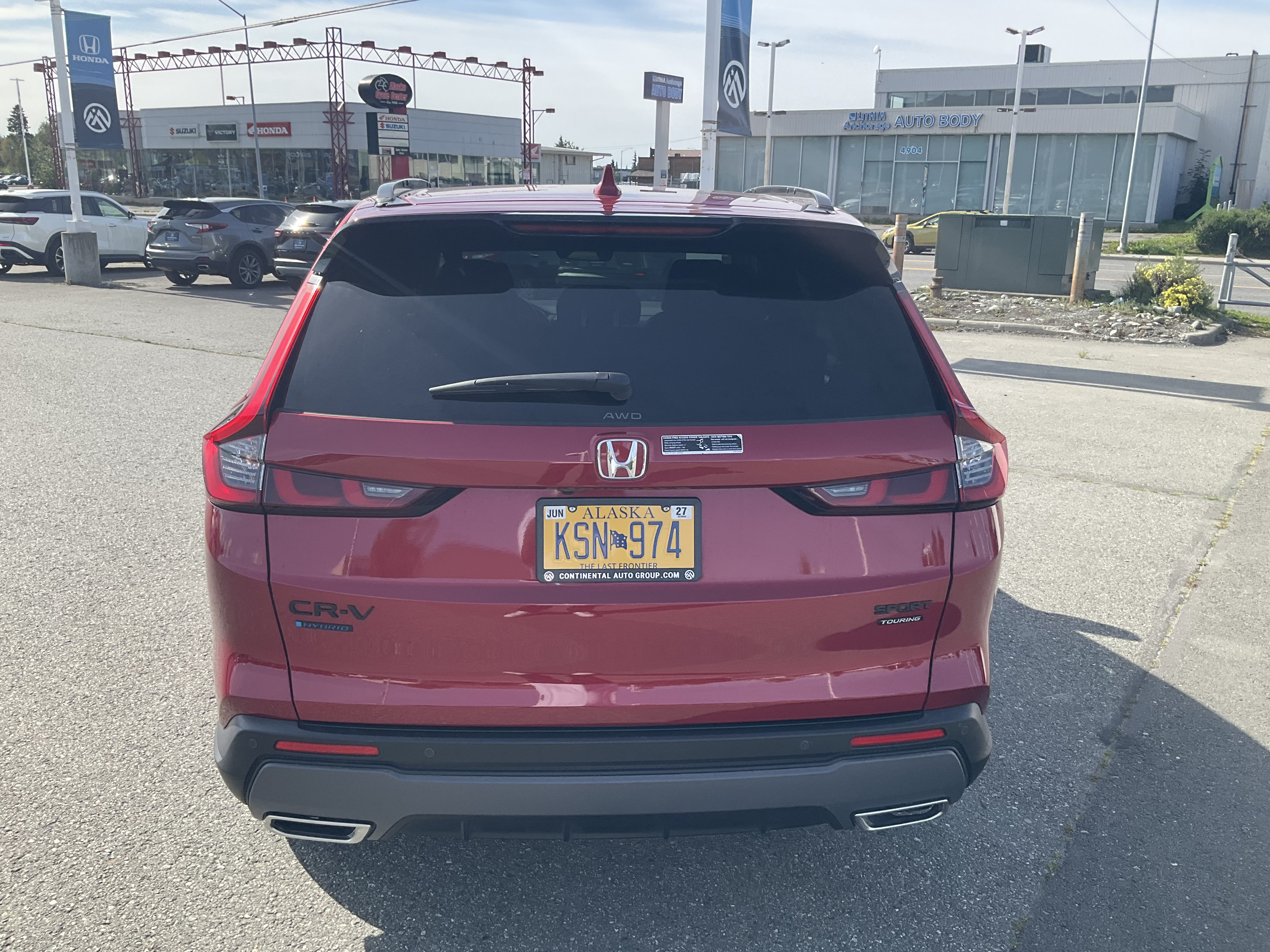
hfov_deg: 61.7
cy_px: 476
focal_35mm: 29
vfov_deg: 48.2
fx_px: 1064
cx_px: 635
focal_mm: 3
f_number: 1.8
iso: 25
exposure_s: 1/944
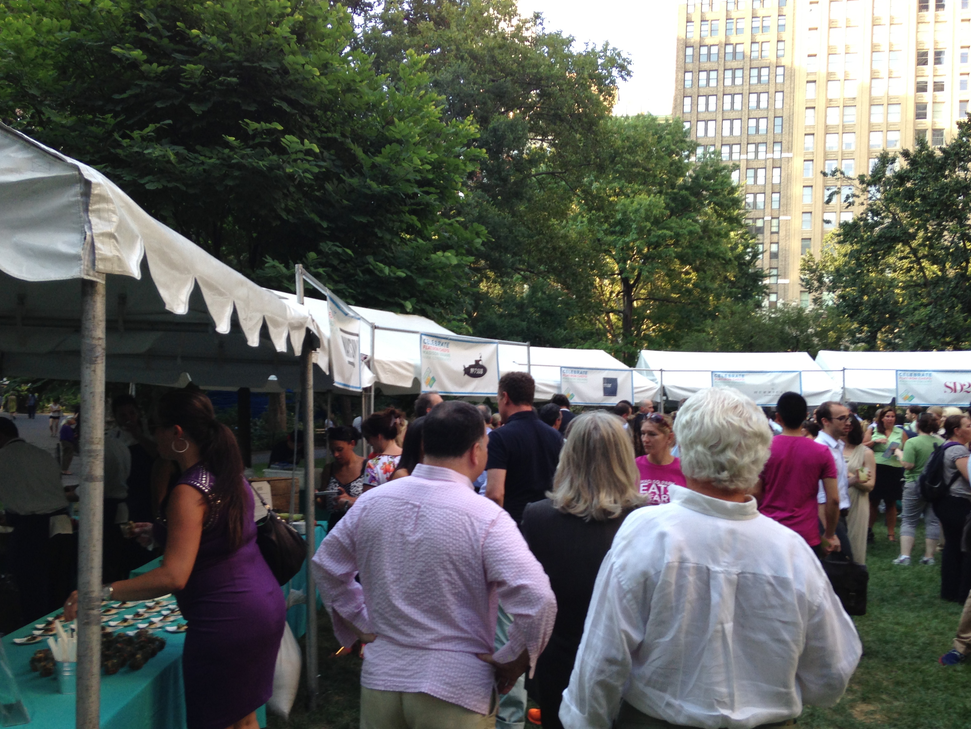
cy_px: 383
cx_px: 483
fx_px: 982
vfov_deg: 40.7
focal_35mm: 35
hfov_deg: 52.6
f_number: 2.4
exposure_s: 1/120
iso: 50
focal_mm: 4.13
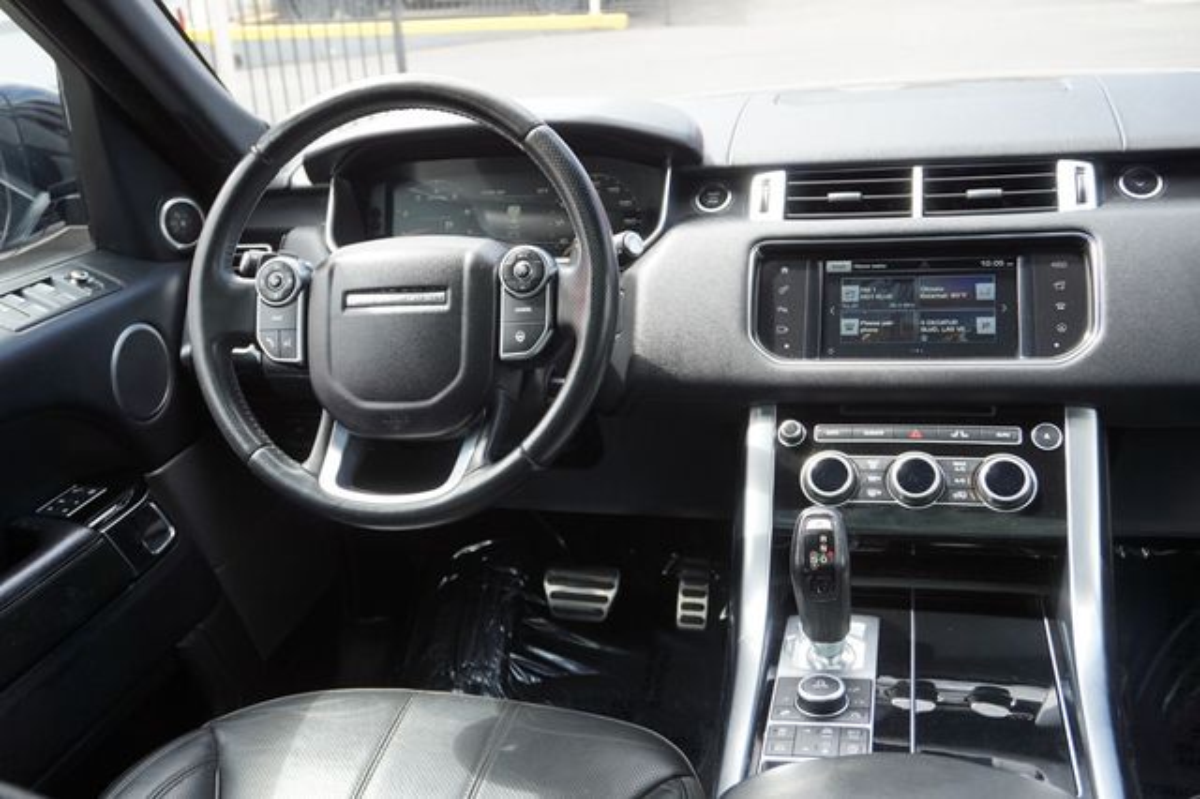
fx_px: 1199
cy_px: 400
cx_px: 600
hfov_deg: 53.2
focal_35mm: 36
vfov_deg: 36.8
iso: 100
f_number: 5
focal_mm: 24
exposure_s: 1/60
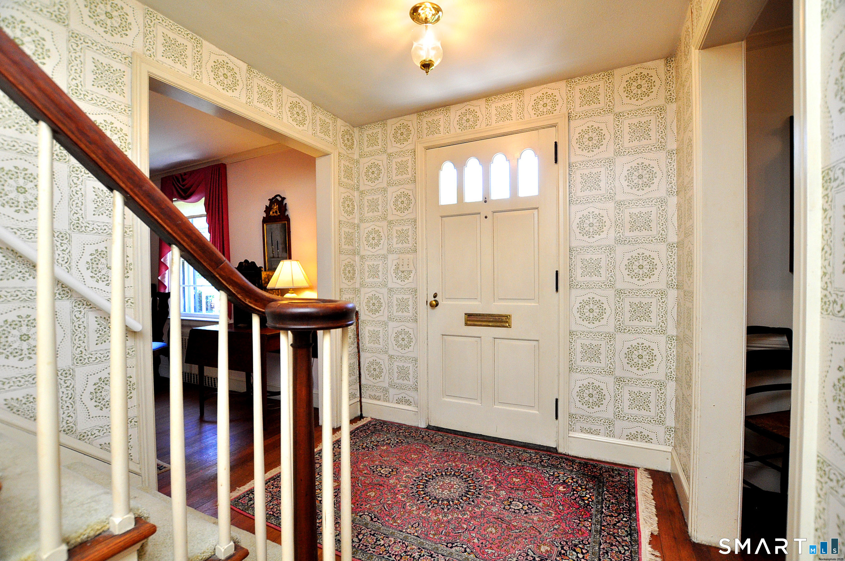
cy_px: 280
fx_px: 352
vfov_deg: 77.2
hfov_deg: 100.5
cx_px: 422
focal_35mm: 15
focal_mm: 10
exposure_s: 1/80
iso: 800
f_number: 5
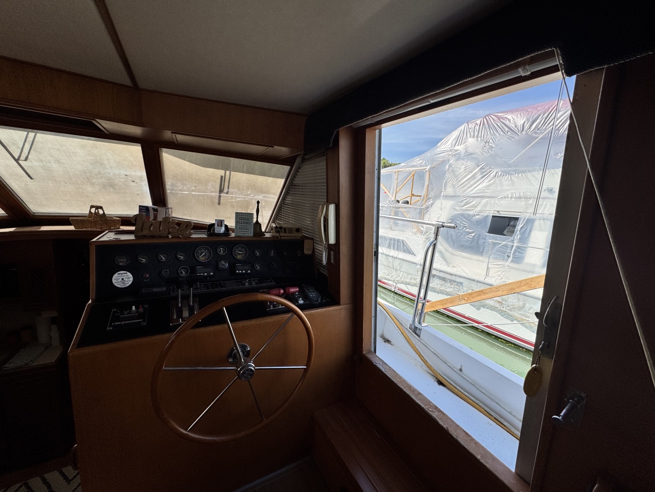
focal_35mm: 14
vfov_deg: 85.7
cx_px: 328
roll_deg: -4.0
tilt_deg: -8.9
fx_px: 265
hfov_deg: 102.1
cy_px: 246
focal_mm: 2.22
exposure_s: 1/1395
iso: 40
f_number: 2.2
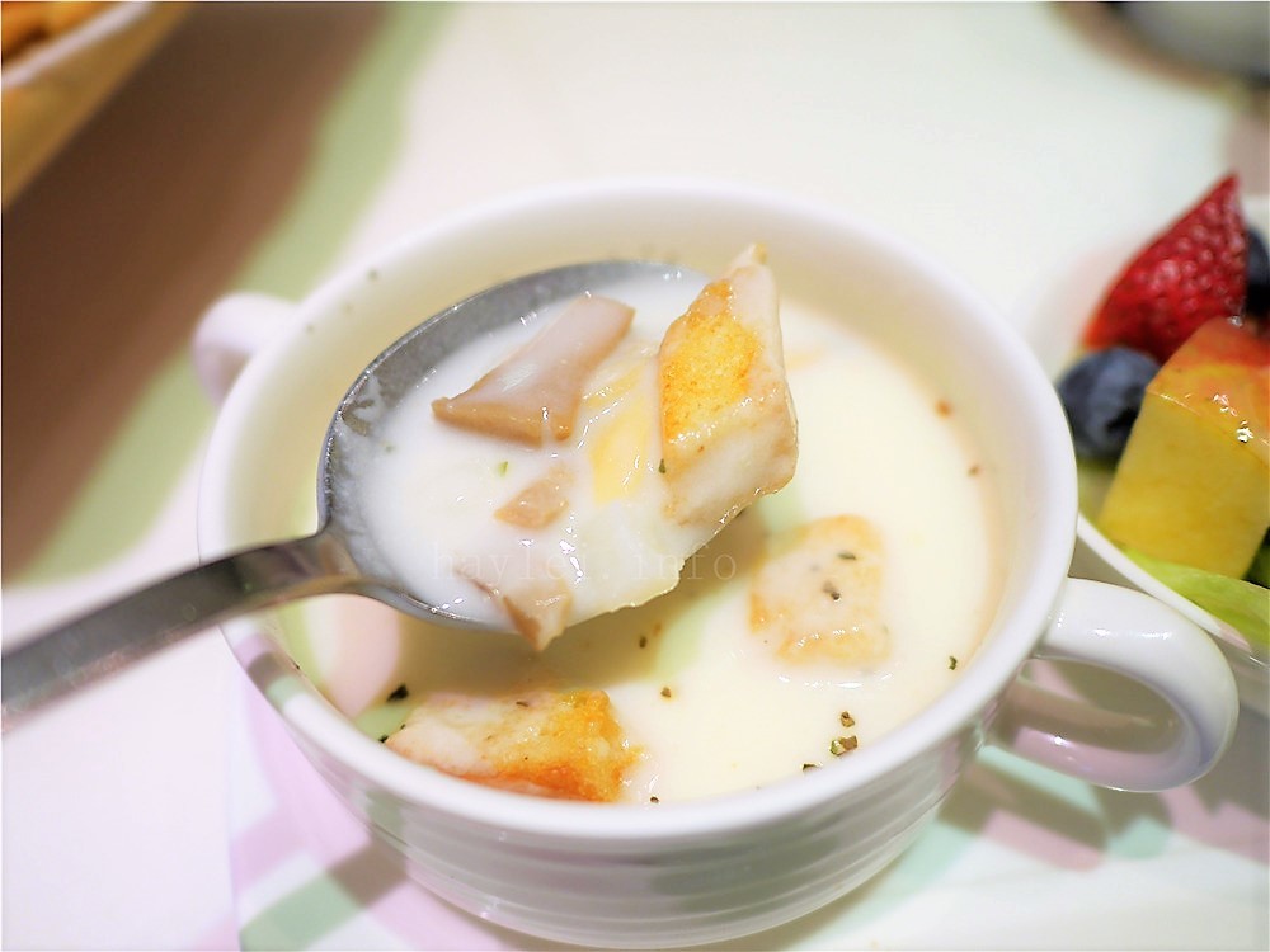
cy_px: 476
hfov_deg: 60.0
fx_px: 1101
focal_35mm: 30
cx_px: 635
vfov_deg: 46.8
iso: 200
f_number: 1.8
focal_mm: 15
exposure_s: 1/125
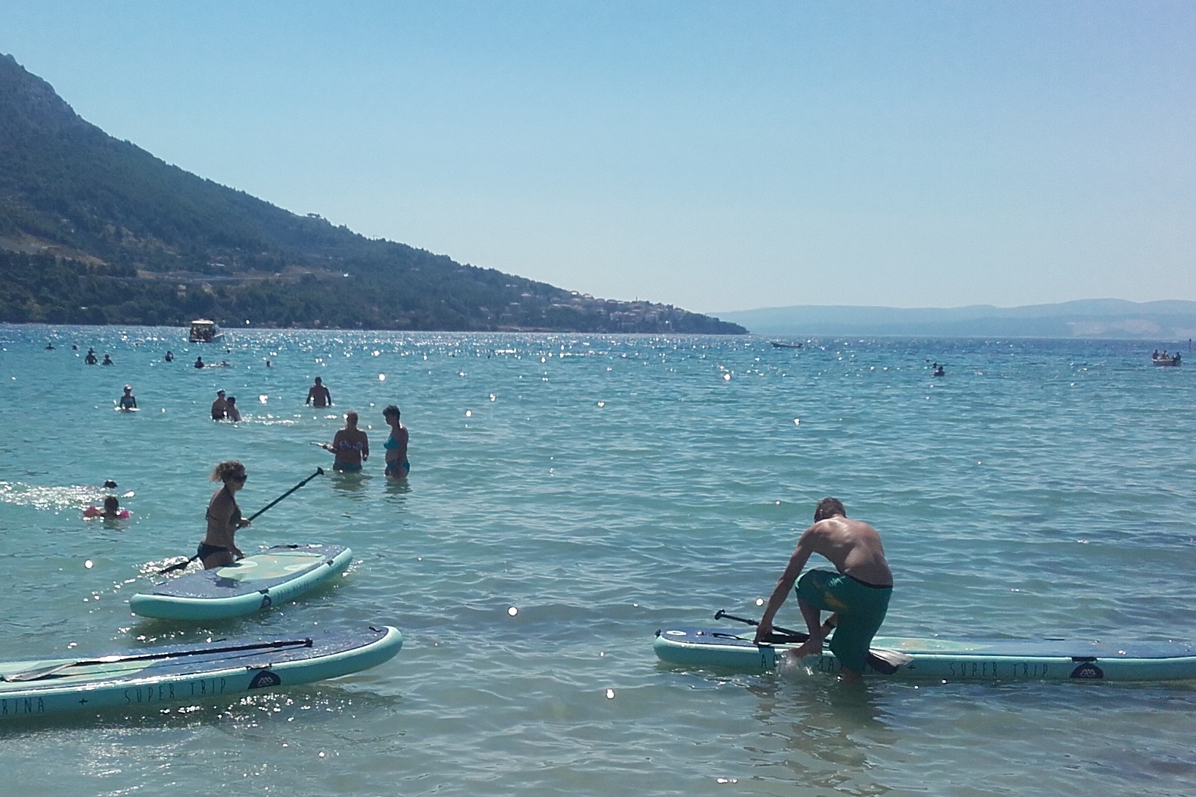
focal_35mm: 51
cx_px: 478
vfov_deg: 26.3
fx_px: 1694
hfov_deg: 38.7
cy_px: 547
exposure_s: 1/2730
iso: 50
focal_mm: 3.3
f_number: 2.2
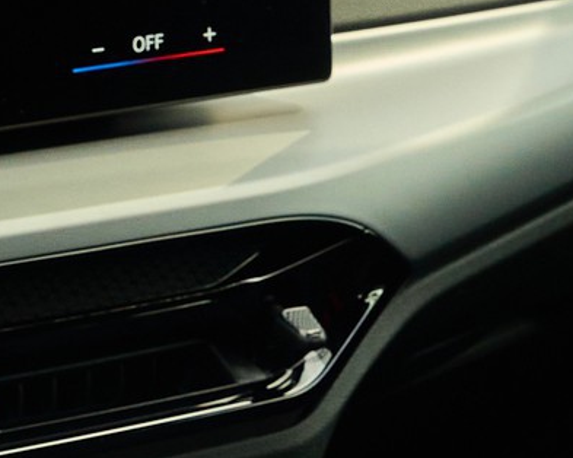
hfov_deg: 8.8
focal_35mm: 211
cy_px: 459
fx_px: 3577
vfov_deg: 7.3
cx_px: -388
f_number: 7.1
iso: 640
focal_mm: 23
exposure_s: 1/200
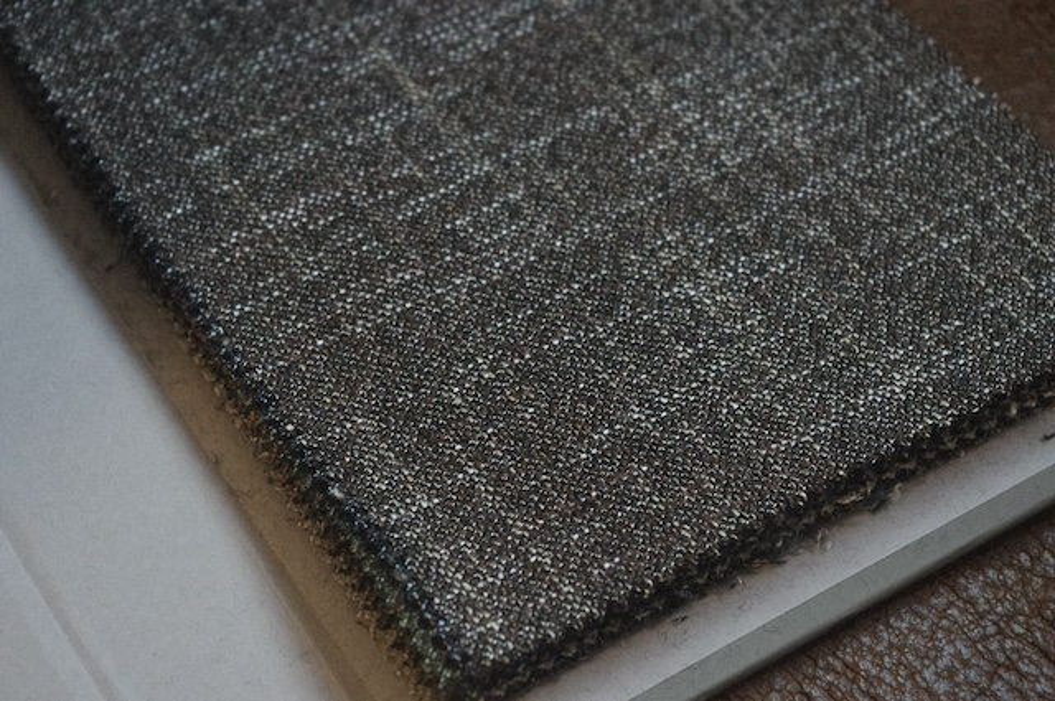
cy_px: 350
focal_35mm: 82
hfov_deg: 24.8
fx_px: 2400
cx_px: 528
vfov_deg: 16.6
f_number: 8
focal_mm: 55
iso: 6400
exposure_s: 1/125
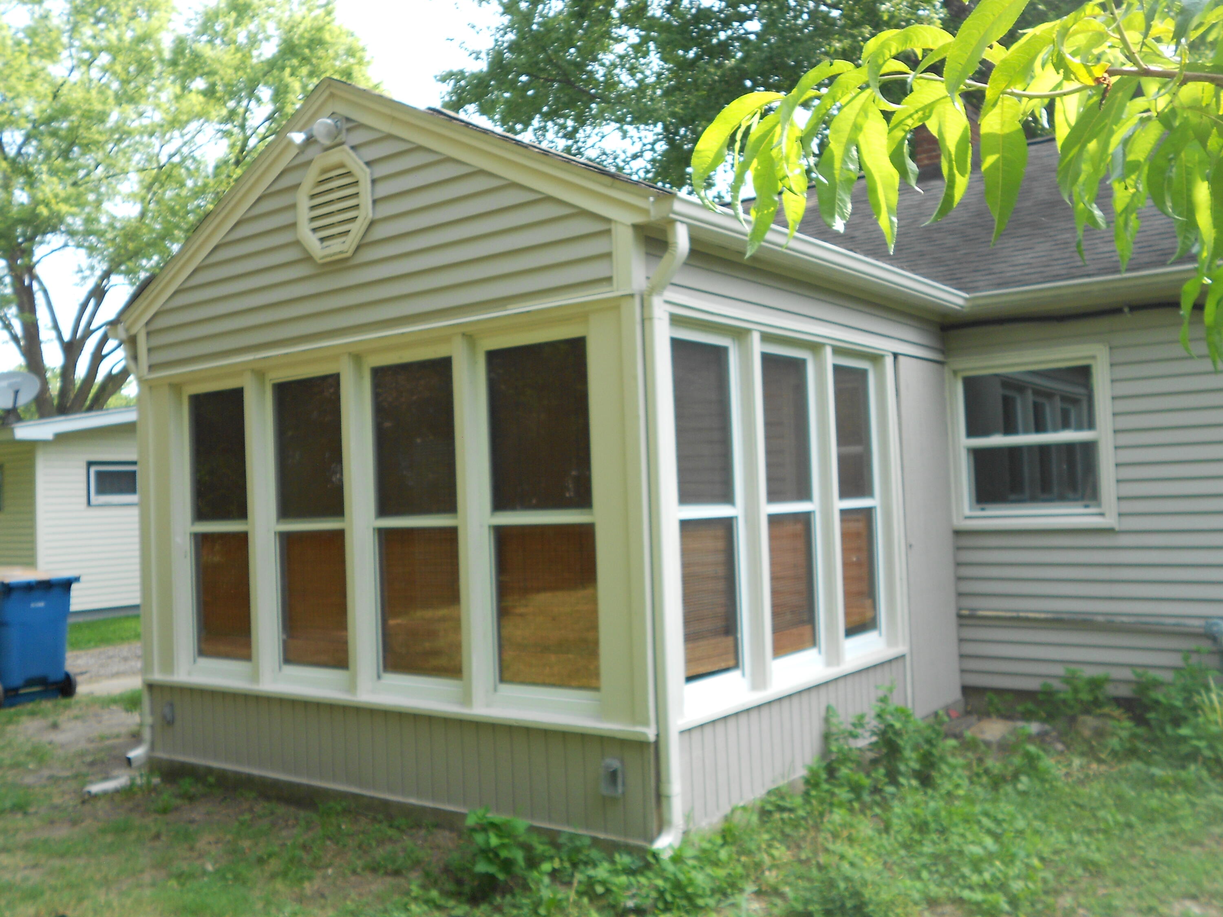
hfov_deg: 56.8
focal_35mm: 32
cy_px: 458
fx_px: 1131
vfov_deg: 44.2
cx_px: 612
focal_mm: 5.8
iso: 80
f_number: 3.6
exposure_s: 1/125
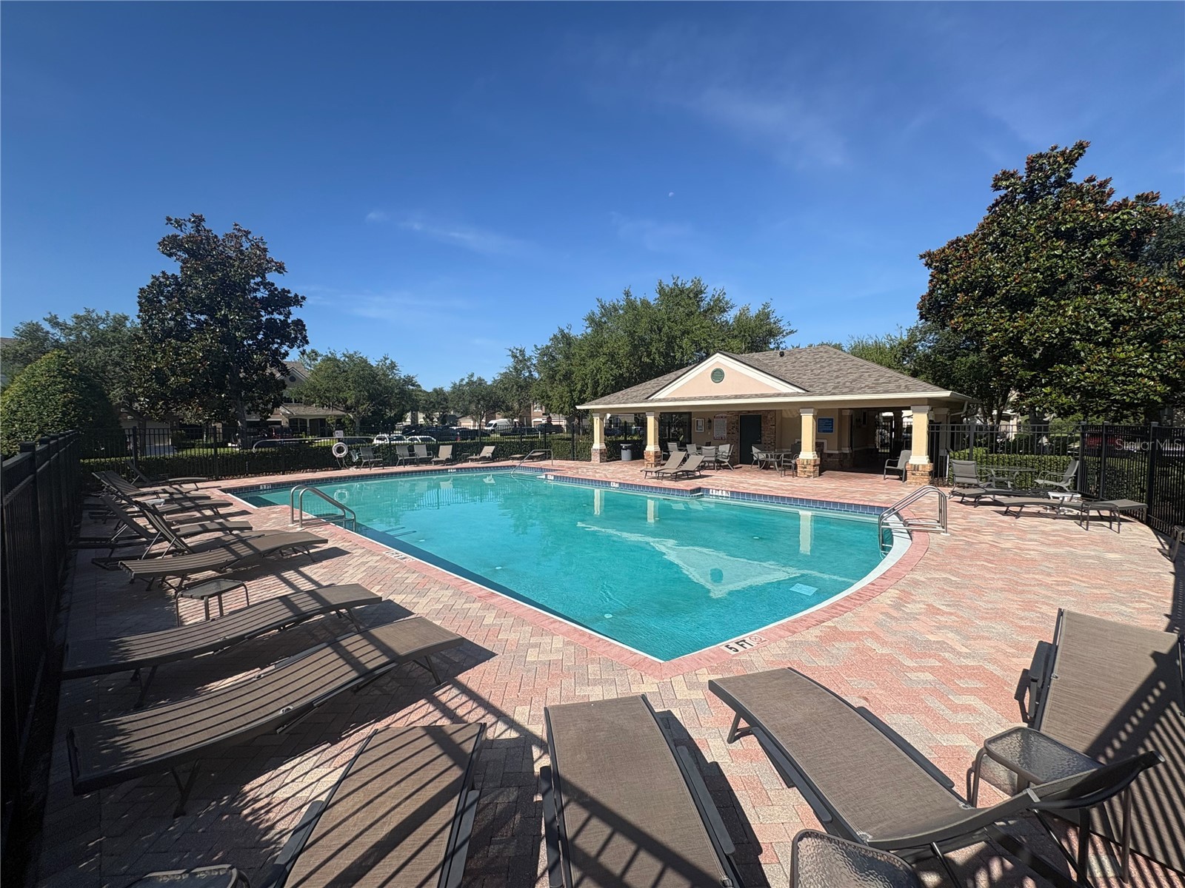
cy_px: 444
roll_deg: +1.3
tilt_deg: -3.2
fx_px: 479
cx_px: 592
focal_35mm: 14
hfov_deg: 102.1
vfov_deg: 85.7
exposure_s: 1/2028
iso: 50
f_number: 2.2
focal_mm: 2.22
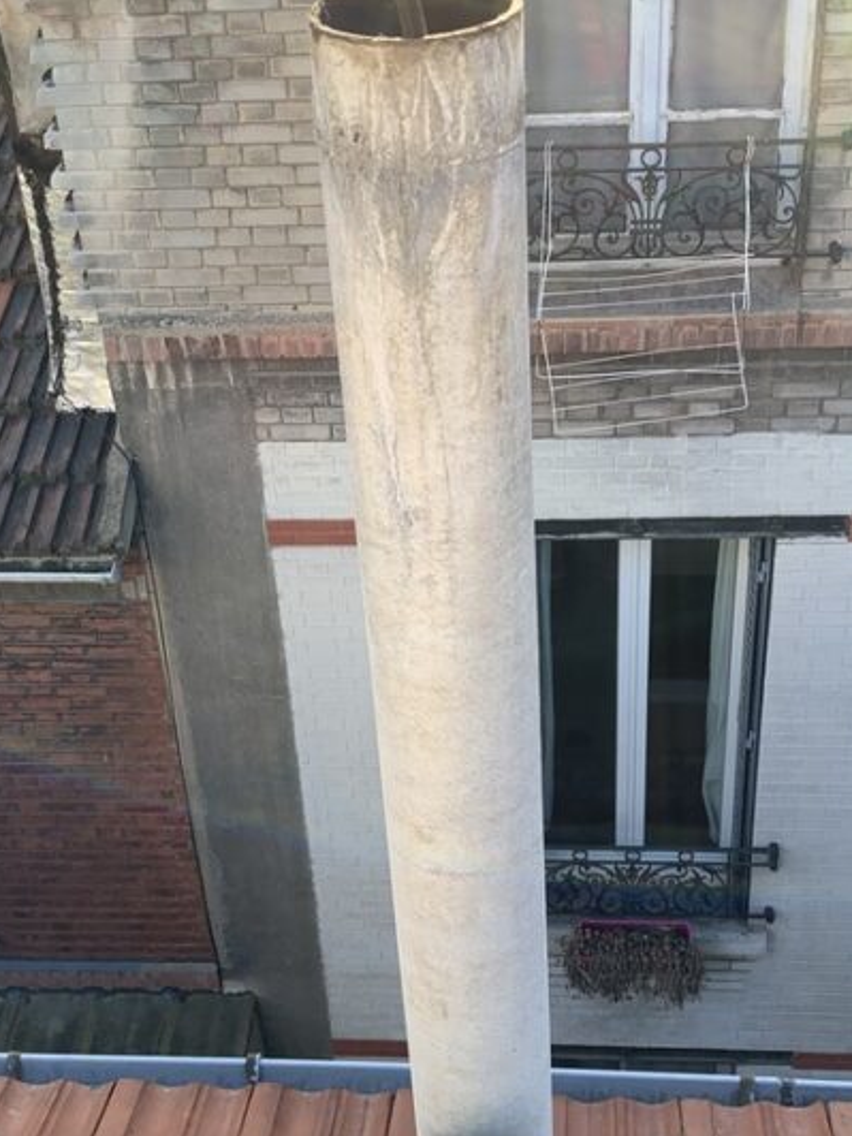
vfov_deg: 38.2
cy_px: 577
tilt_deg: -35.5
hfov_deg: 29.1
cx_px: 397
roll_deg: +5.3
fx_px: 1641
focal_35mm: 50
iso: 25
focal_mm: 4.25
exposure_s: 1/265
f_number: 1.8
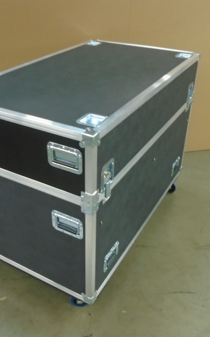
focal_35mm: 37
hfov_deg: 34.4
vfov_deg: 52.7
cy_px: 168
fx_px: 339
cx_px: 91
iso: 400
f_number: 3.2
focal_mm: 4.6
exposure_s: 1/10
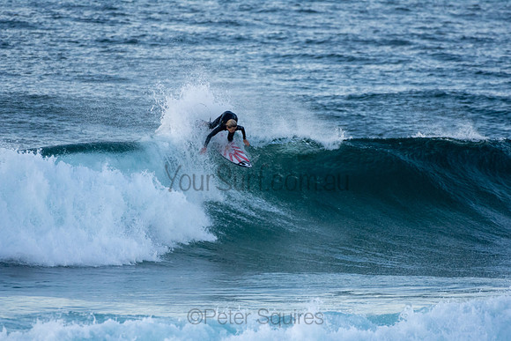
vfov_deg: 1.8
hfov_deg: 2.7
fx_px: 10648
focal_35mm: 750
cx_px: 256
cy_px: 170
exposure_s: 1/1250
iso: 1100
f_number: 5.6
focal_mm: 500
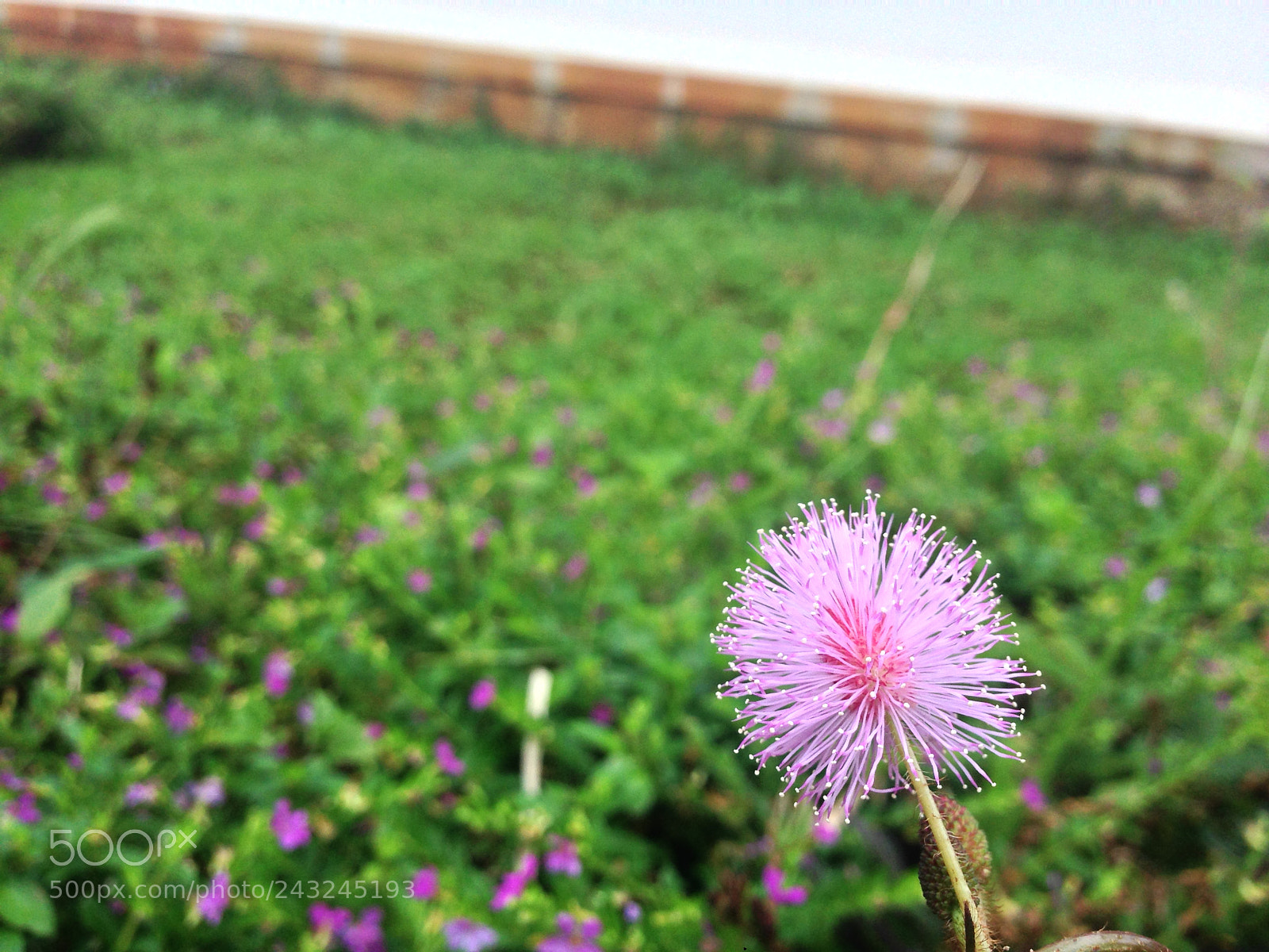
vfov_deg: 42.9
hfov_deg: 55.4
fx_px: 1210
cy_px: 476
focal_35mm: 33
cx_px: 634
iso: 50
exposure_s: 1/298
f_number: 2.4
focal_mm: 4.12
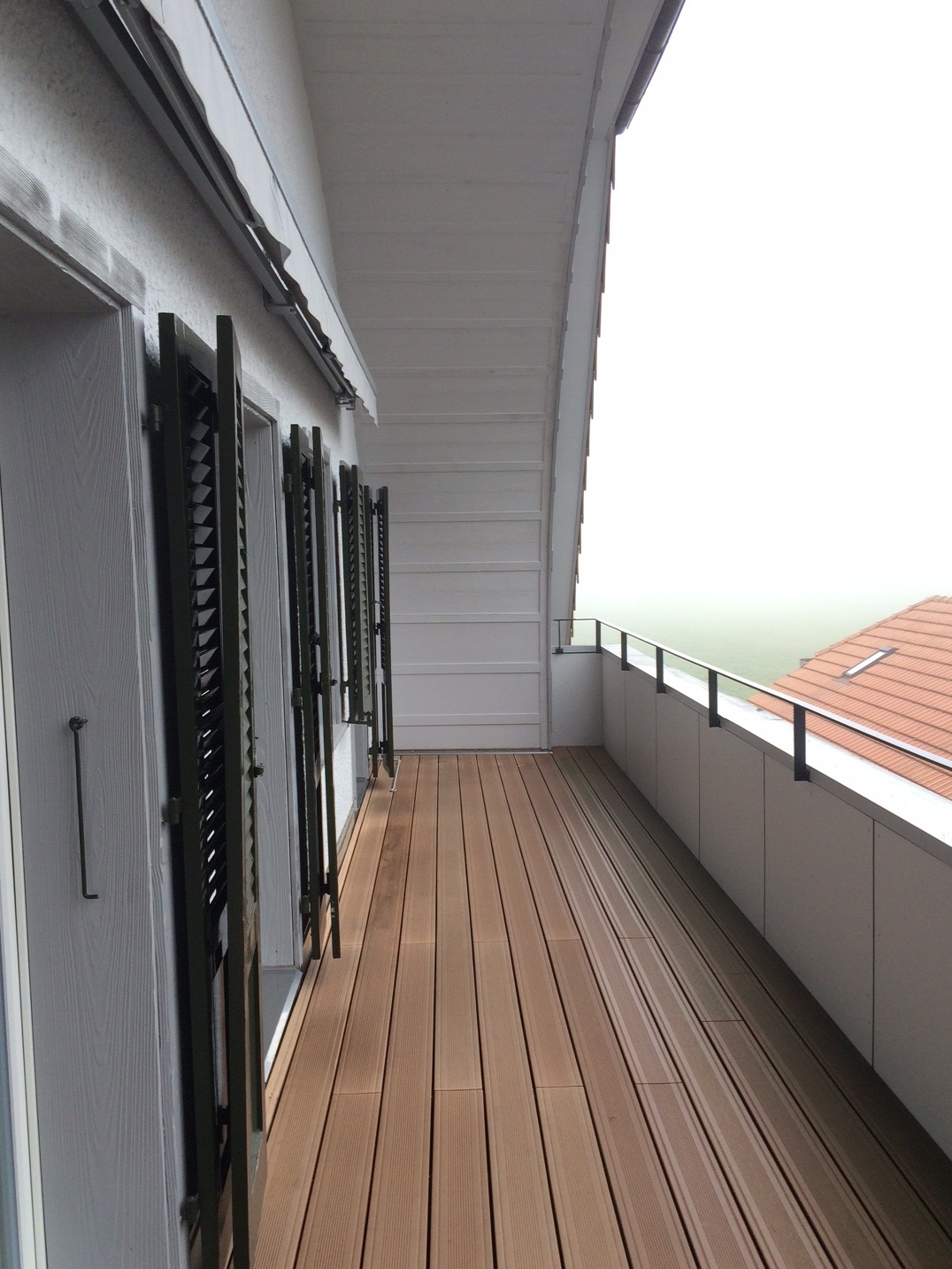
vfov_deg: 55.3
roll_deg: +1.7
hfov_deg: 42.9
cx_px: 496
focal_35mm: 33
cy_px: 655
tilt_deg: -6.3
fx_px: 1210
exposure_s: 1/120
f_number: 2.2
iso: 40
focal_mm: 4.15
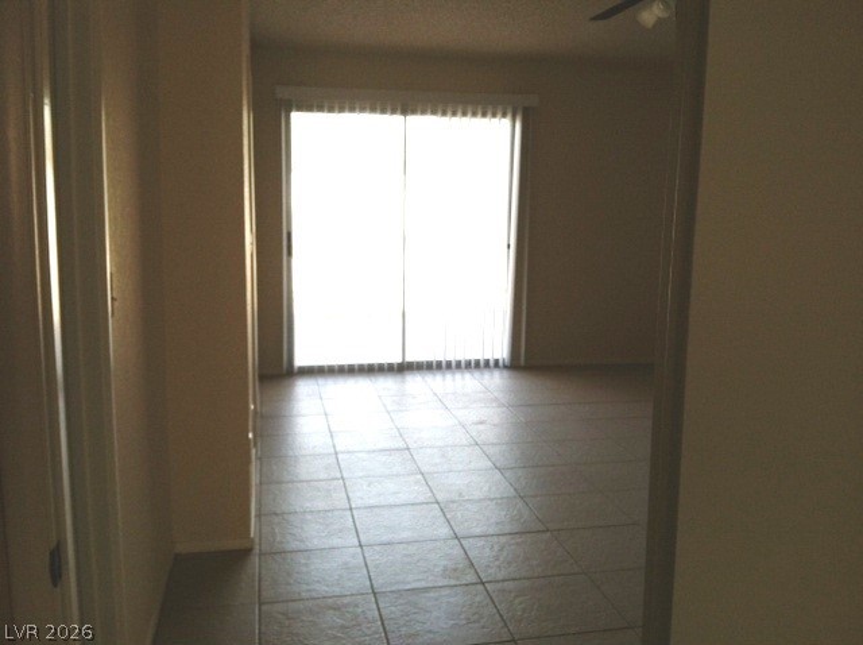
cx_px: 432
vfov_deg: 40.6
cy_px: 322
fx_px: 871
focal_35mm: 35
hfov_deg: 52.7
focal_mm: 3.85
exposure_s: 1/120
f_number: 2.8
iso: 100
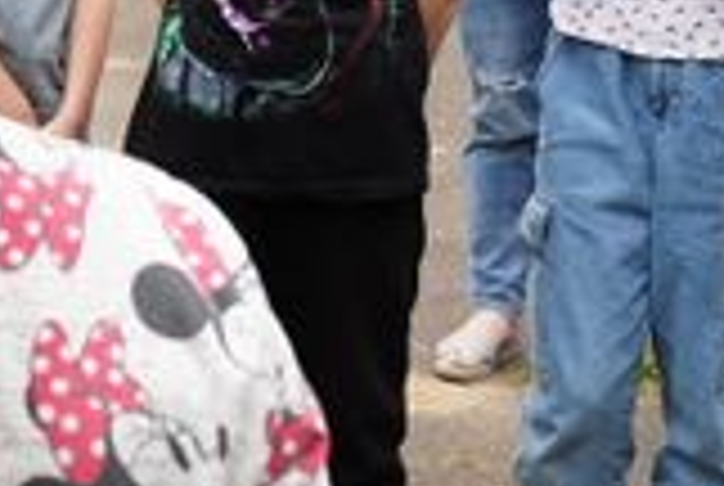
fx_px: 2619
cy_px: -54
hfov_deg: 15.5
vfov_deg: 10.5
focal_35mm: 130
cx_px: 38
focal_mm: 30
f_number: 6.3
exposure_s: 1/640
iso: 1250
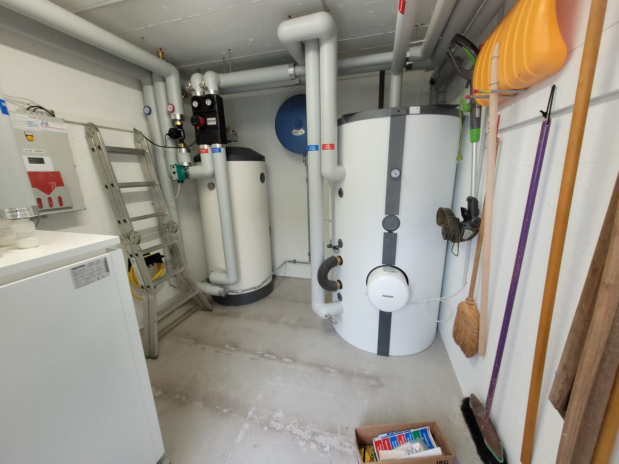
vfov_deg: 89.9
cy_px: 232
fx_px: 232
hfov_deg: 106.2
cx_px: 310
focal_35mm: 13
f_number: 2.2
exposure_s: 1/50
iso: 80
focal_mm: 1.74
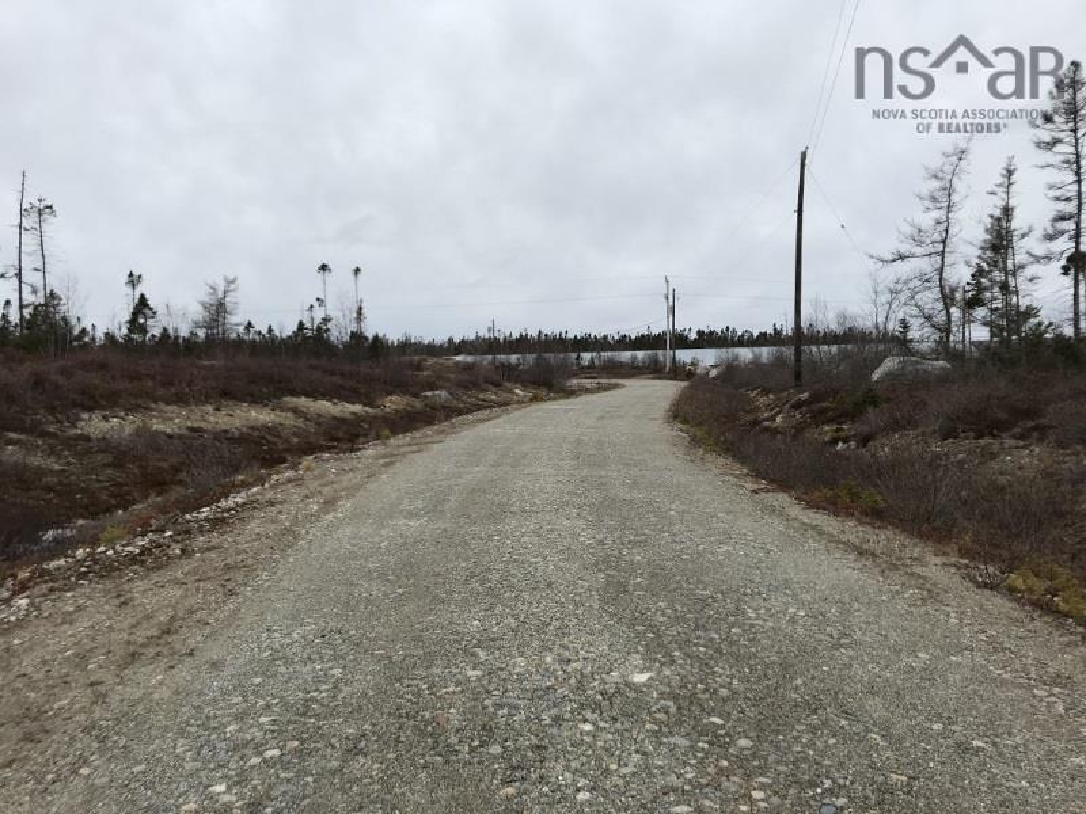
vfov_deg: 49.7
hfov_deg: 63.4
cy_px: 407
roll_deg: +1.2
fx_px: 878
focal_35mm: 28
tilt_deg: -1.8
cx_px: 543
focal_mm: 3.99
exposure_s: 1/367
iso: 20
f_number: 1.8
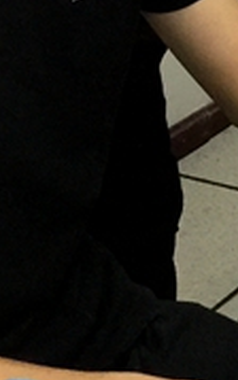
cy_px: -336
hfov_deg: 7.7
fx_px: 1659
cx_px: 557
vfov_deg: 11.9
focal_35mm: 160
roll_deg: +1.9
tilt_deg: -8.2
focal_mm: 4.15
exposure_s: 1/33
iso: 50
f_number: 2.2
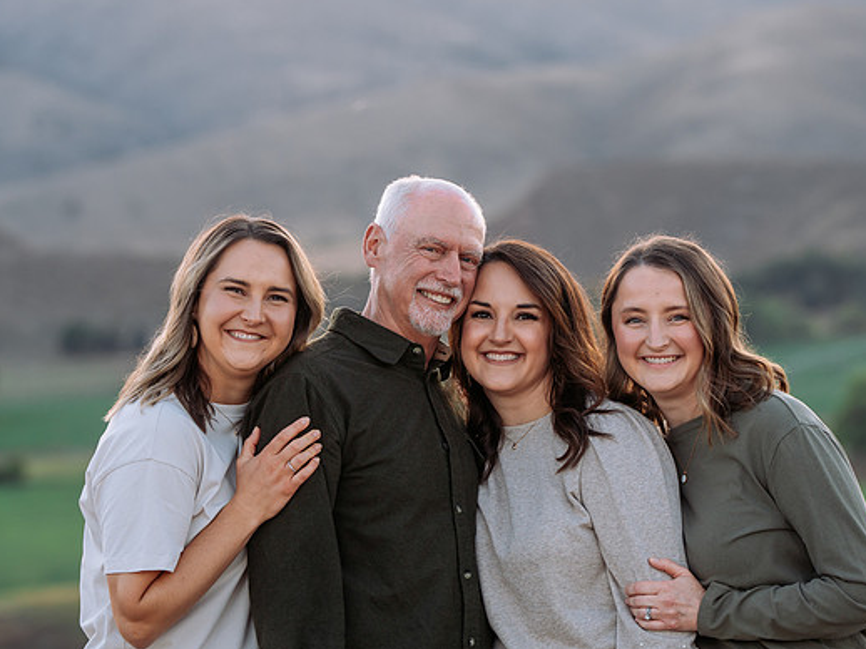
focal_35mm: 171
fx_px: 4276
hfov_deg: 11.6
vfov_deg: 8.7
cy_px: 327
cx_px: 438
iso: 500
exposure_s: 1/160
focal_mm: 141
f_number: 4.5
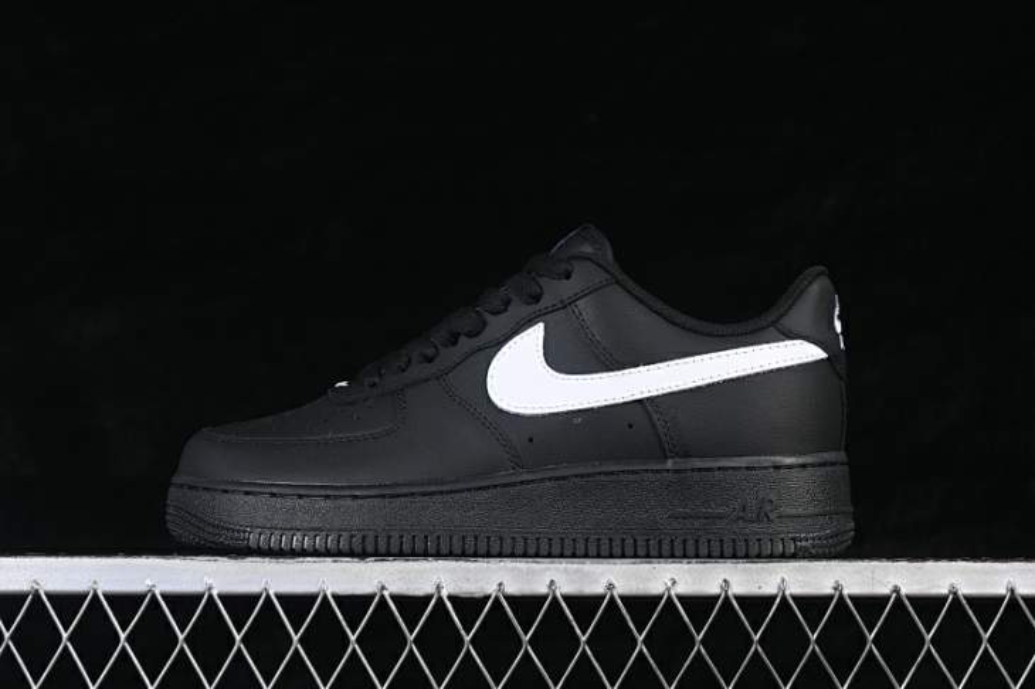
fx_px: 2155
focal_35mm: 75
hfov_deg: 27.0
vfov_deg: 18.2
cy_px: 344
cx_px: 518
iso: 160
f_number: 6.3
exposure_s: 1/60
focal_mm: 50
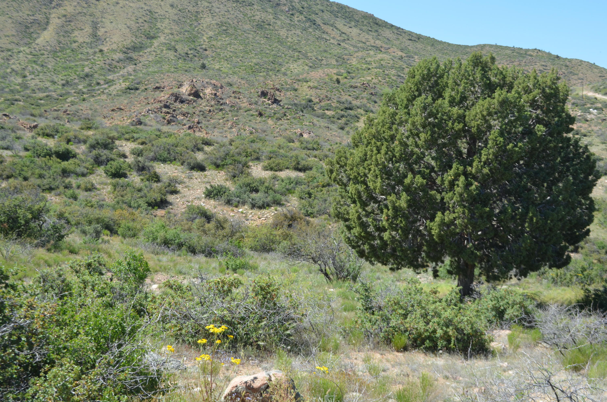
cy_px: 201
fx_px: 808
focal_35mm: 48
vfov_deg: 28.0
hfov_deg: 41.2
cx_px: 304
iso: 200
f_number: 8
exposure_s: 1/250
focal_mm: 32
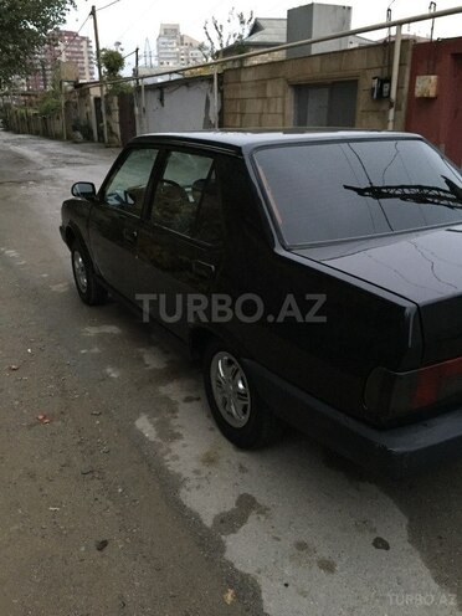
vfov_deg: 61.7
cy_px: 308
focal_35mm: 29
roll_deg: +1.1
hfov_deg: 48.2
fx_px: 516
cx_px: 231
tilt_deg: -21.1
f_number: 2.2
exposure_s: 1/17
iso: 500
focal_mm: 4.15
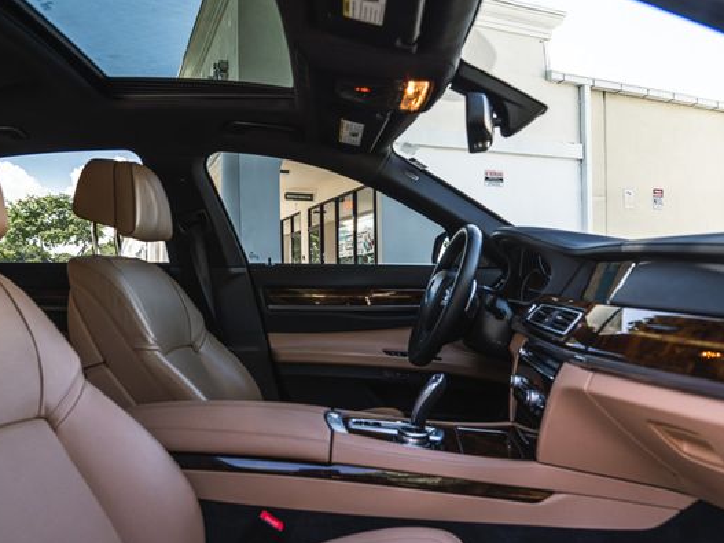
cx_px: 354
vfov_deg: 49.7
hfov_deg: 63.4
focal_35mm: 28
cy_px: 291
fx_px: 585
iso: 640
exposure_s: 1/50
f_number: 5.6
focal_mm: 24
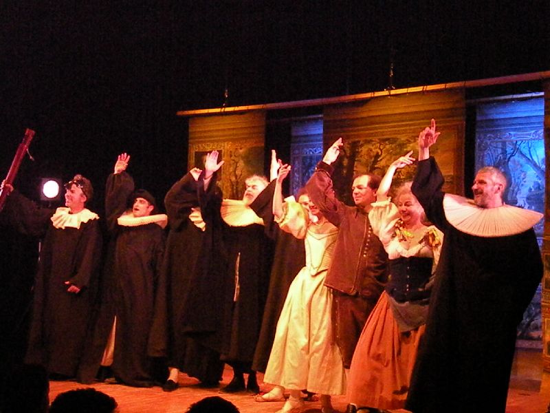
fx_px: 890
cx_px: 275
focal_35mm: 56
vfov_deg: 26.1
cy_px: 206
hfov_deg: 34.3
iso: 3200
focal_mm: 9.8
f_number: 5.6
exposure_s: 1/125
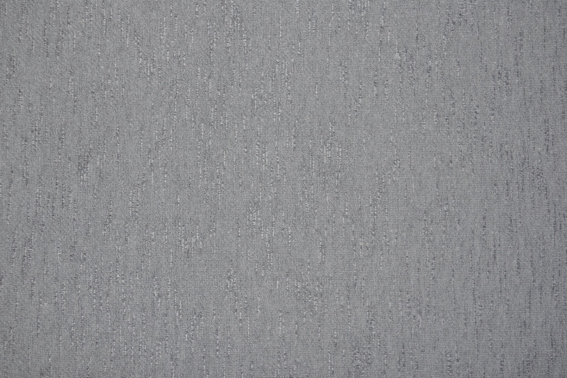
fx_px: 756
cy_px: 189
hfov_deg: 41.1
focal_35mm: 48
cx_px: 284
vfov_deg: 28.1
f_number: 8
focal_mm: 32
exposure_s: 1/200
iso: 125
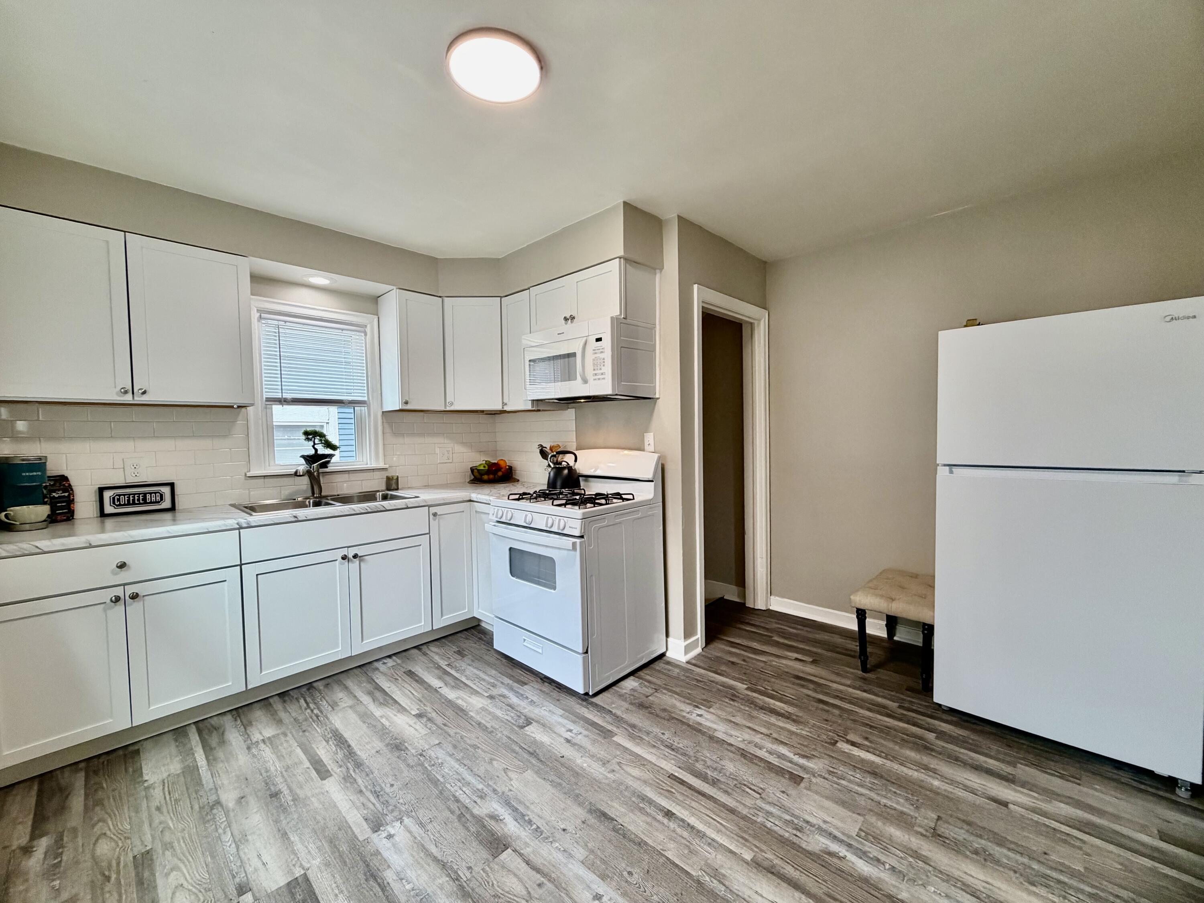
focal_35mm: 14
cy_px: 452
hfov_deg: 102.1
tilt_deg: -1.9
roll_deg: +1.5
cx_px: 602
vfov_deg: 85.7
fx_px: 487
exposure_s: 1/120
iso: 200
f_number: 2.2
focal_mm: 2.22
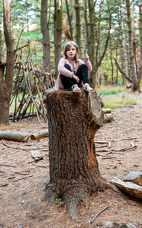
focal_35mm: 52
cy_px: 114
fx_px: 323
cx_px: 73
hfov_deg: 24.8
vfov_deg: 38.9
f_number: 3.2
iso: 1000
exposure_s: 1/100
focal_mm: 50
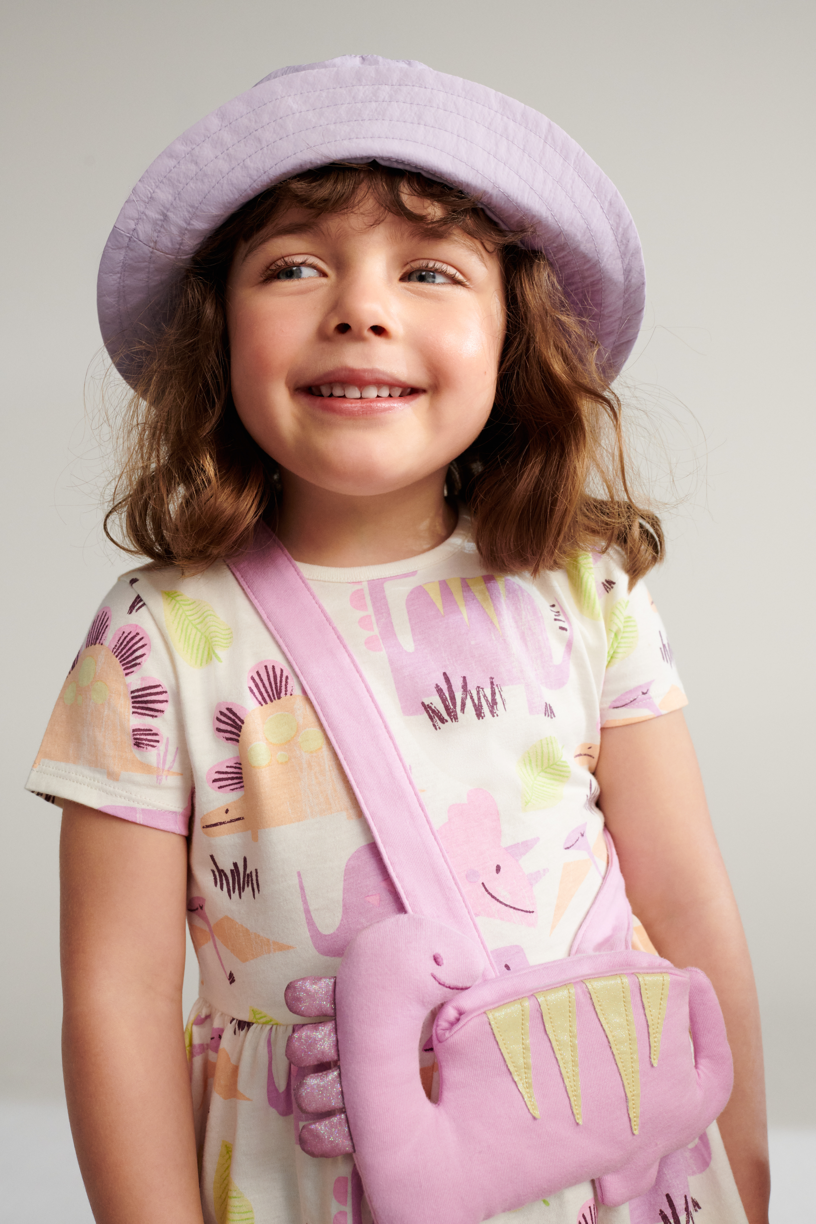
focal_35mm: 35
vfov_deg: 54.4
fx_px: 1190
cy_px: 612
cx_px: 408
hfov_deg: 37.9
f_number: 7.1
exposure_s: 1/500
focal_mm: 35
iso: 1250
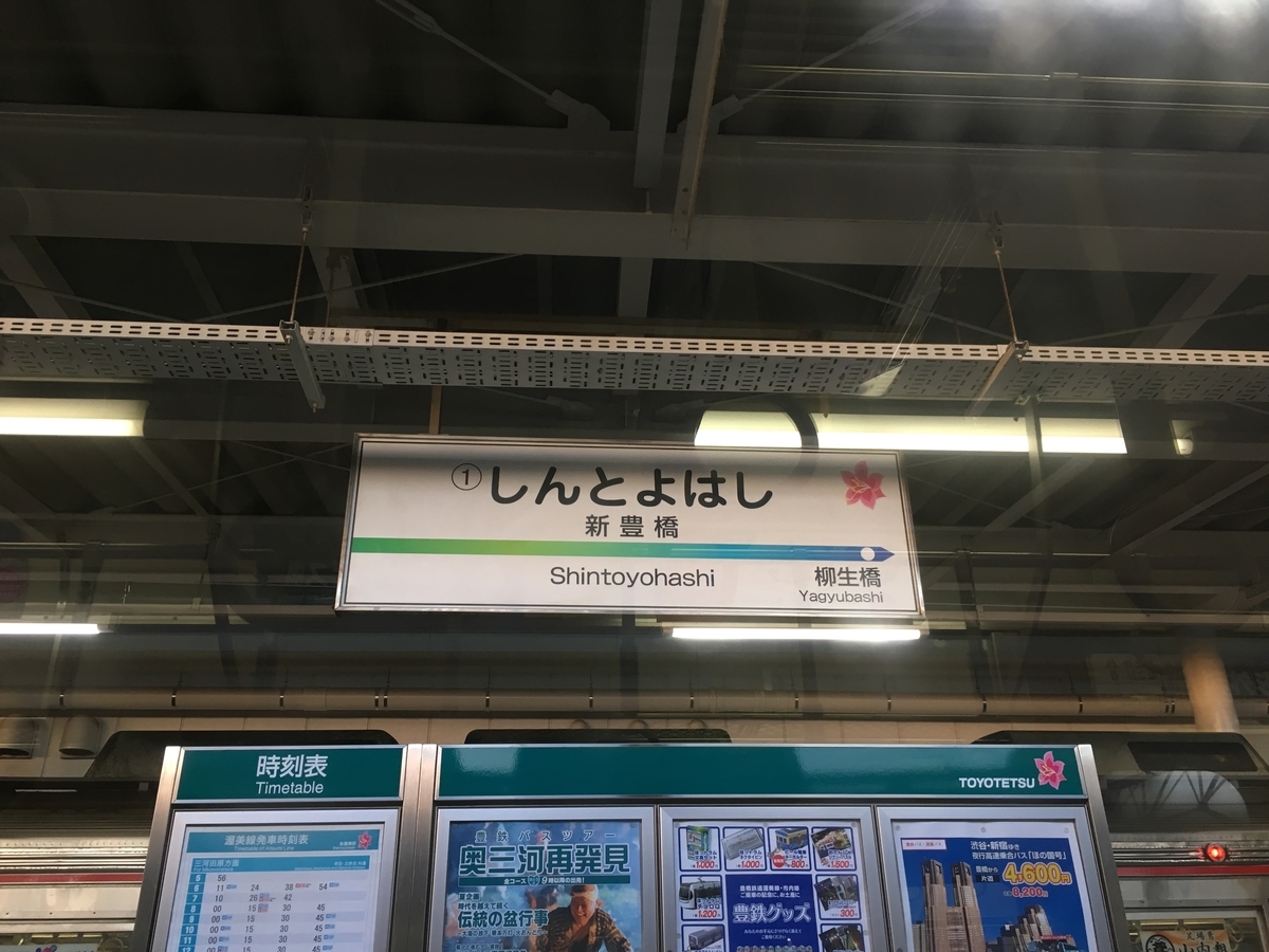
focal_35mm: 29
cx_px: 634
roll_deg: +1.0
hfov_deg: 61.7
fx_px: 1063
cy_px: 476
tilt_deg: +26.2
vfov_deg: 48.2
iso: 32
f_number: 2.2
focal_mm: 4.15
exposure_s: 1/30
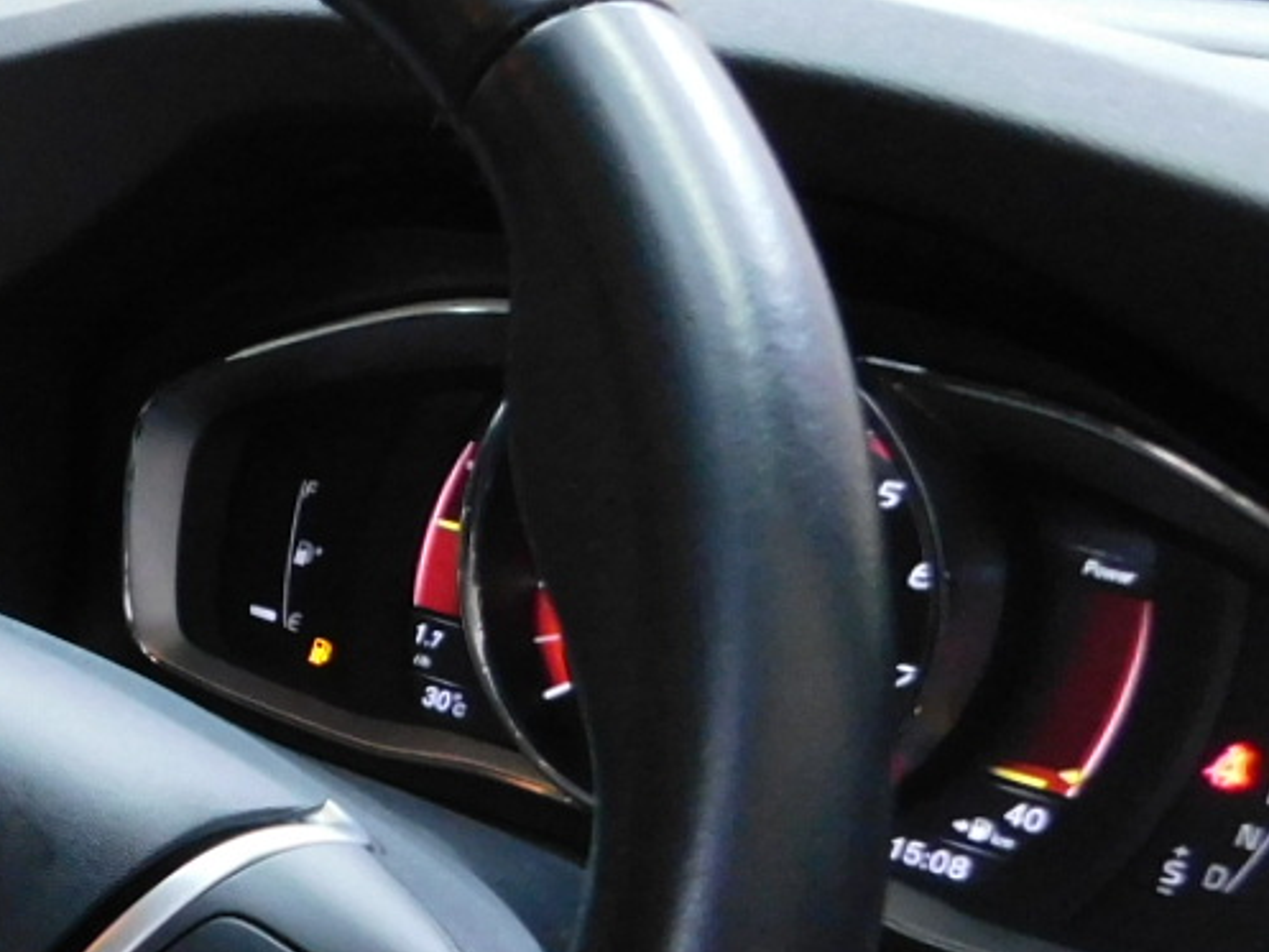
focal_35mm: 74
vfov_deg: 19.5
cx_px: -689
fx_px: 2713
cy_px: 875
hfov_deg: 21.6
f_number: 3
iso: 400
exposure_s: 1/20
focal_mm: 4
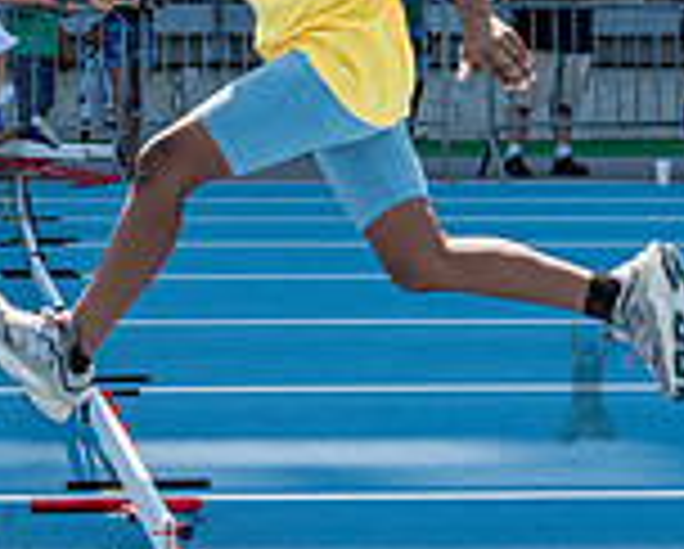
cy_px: 146
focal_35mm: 104
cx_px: 4
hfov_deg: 18.0
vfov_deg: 14.8
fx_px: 2108
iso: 400
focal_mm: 29
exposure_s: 1/800
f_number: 5.6
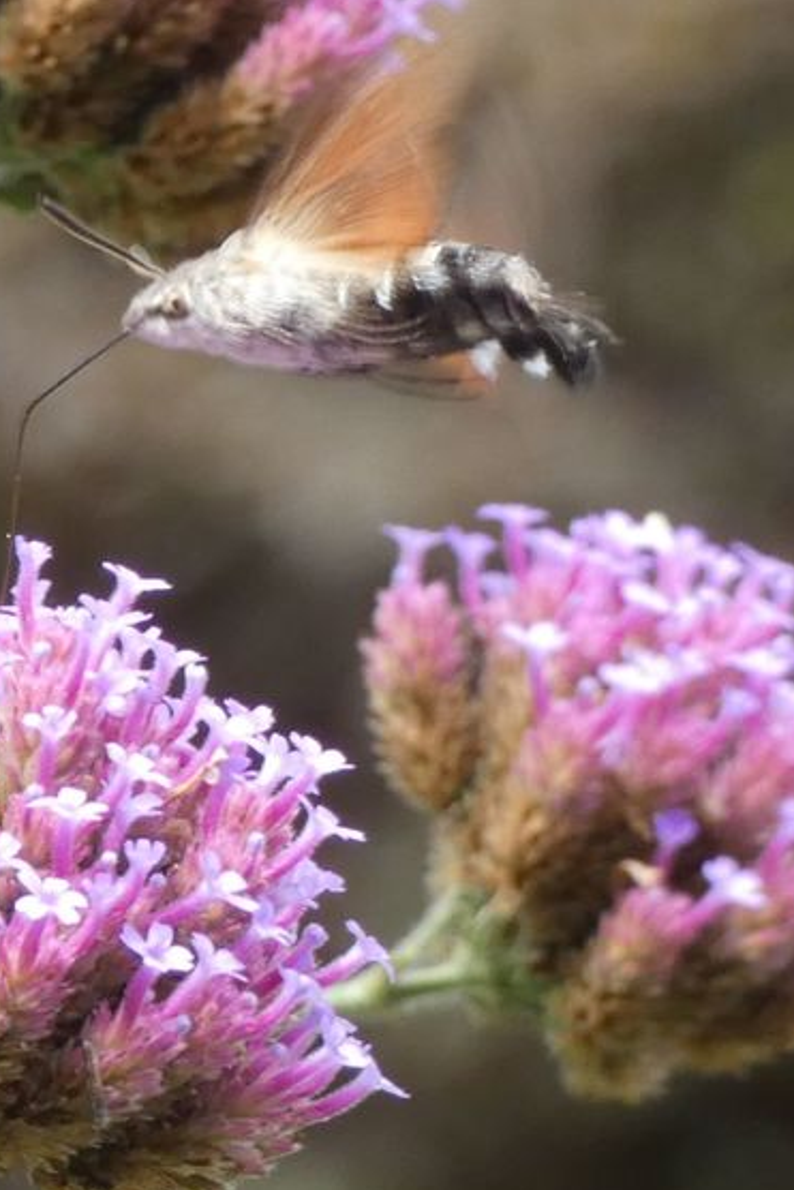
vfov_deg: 4.6
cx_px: 269
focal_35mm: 450
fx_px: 14877
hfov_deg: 3.1
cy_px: 535
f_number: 5.5
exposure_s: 1/80
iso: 200
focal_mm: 50.6
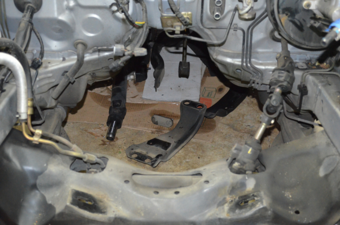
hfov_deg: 37.0
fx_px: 509
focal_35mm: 54
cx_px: 170
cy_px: 112
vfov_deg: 24.9
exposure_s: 1/60
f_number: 5
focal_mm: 36
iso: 3200
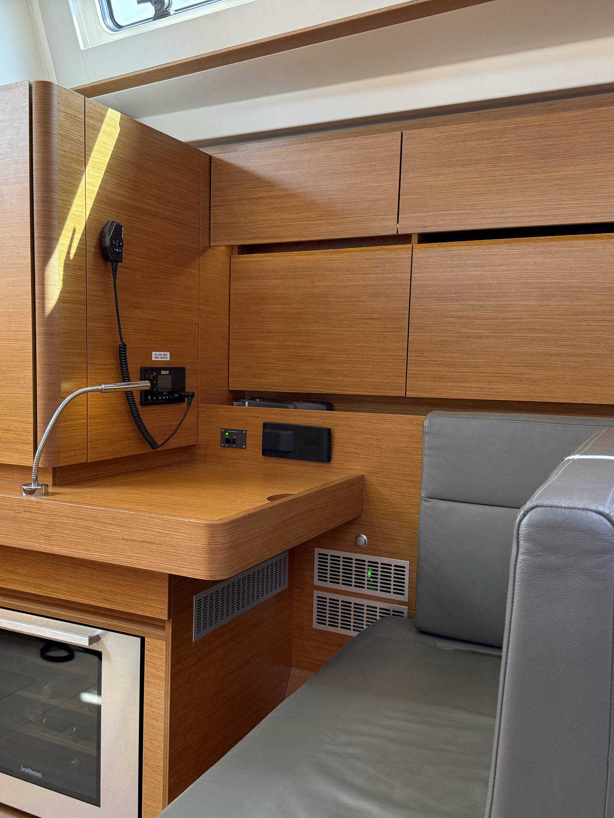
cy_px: 426
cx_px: 304
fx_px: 591
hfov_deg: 54.9
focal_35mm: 25
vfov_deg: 69.4
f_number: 1.8
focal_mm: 6.8
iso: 125
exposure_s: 1/113
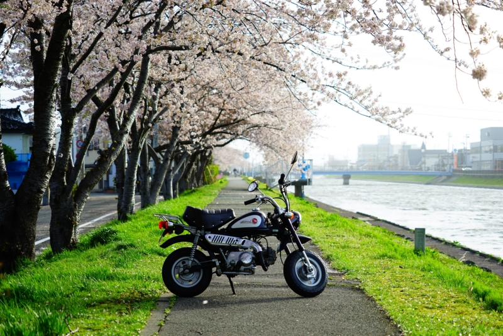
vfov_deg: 17.7
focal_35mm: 77
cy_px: 168
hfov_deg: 26.3
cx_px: 252
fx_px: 1076
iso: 100
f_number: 5.6
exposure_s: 1/200
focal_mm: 77
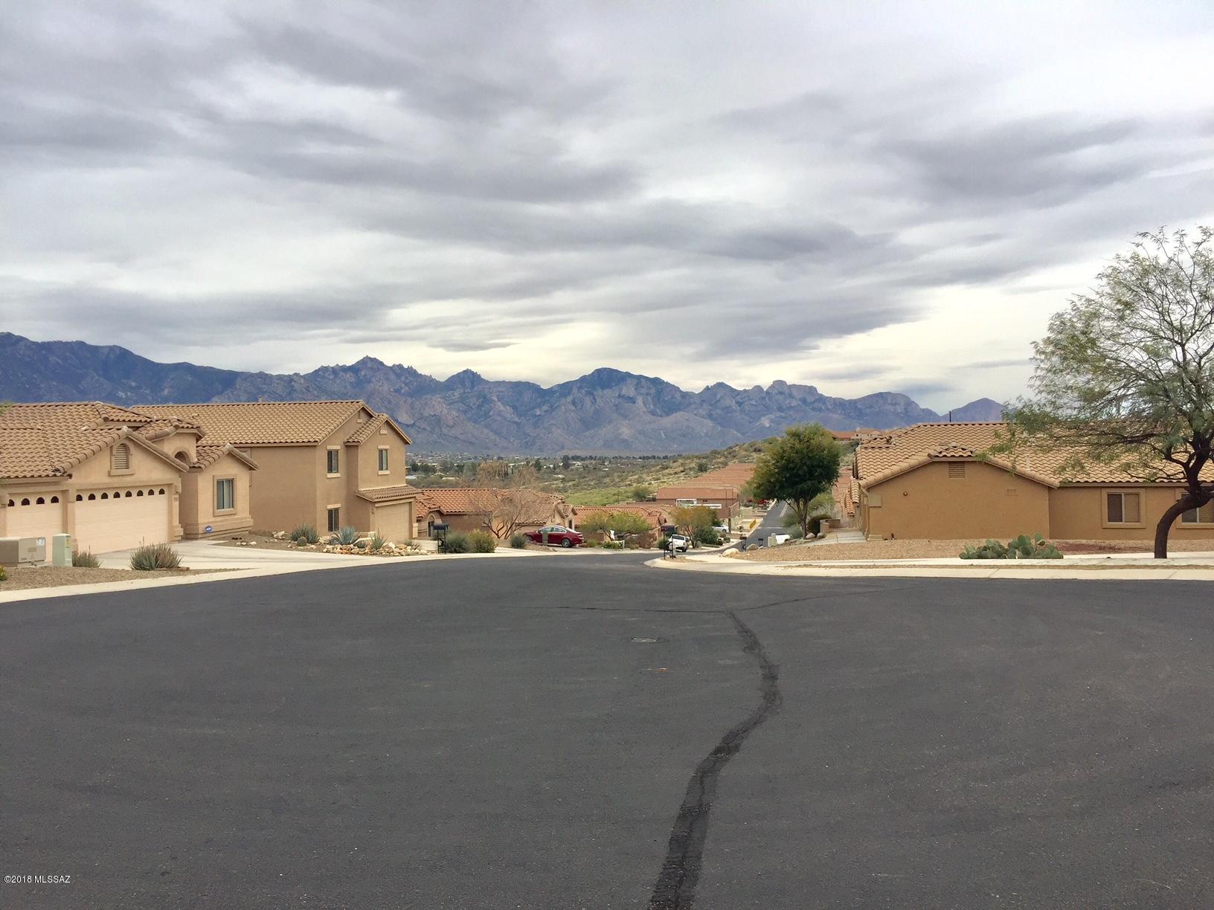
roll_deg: +0.5
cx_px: 607
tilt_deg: +0.9
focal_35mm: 29
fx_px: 1017
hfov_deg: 61.7
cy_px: 455
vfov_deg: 48.2
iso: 32
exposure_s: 1/1236
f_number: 2.2
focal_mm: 4.15
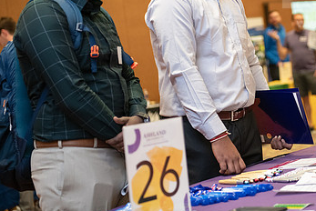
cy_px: 42
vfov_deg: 11.7
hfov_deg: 17.3
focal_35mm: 117
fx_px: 1028
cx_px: 255
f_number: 2.8
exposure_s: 1/160
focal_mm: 70
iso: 1250
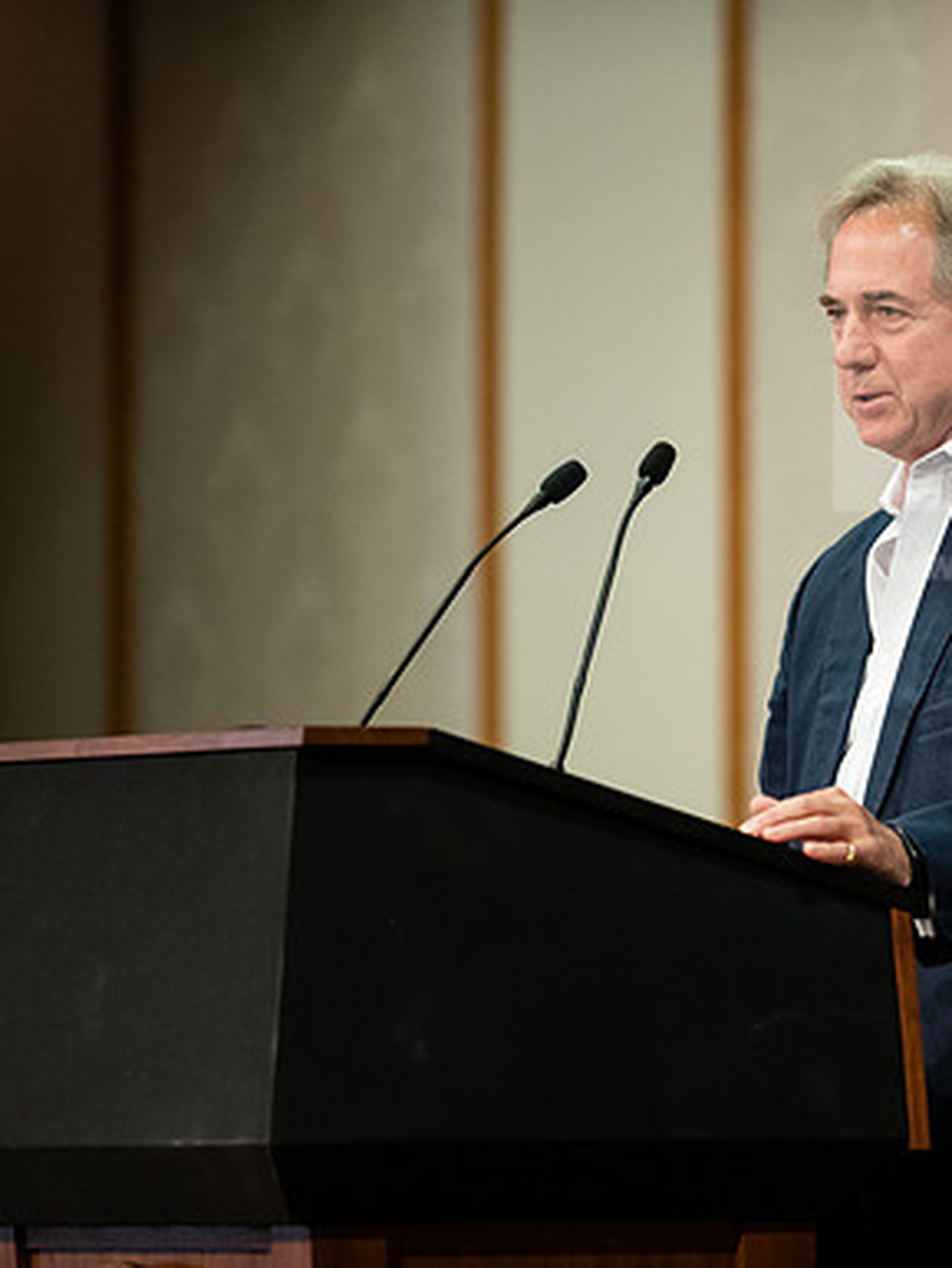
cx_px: 735
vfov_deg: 4.6
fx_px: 15942
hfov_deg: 3.4
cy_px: 634
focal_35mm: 435
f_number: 2.8
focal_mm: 300
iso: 2500
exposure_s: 1/200
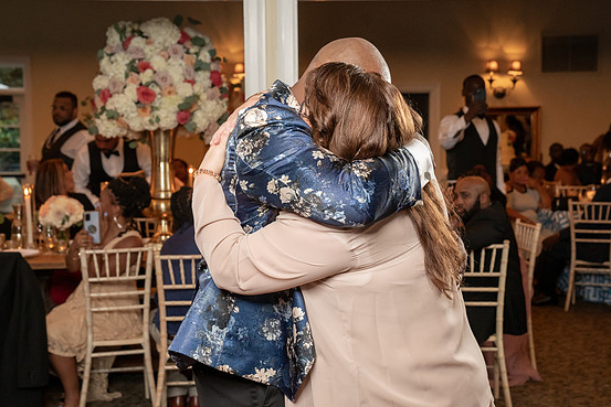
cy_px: 197
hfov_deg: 33.9
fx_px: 1002
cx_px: 291
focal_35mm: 59
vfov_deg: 23.0
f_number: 5.6
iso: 4000
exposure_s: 1/200
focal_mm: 54
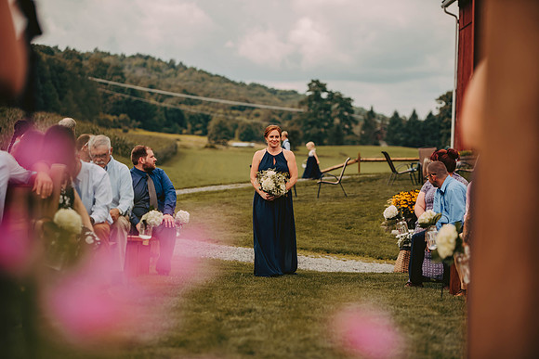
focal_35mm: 116
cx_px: 270
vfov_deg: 11.8
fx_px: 1737
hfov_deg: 17.6
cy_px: 180
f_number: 2.8
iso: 200
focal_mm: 116
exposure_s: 1/1250
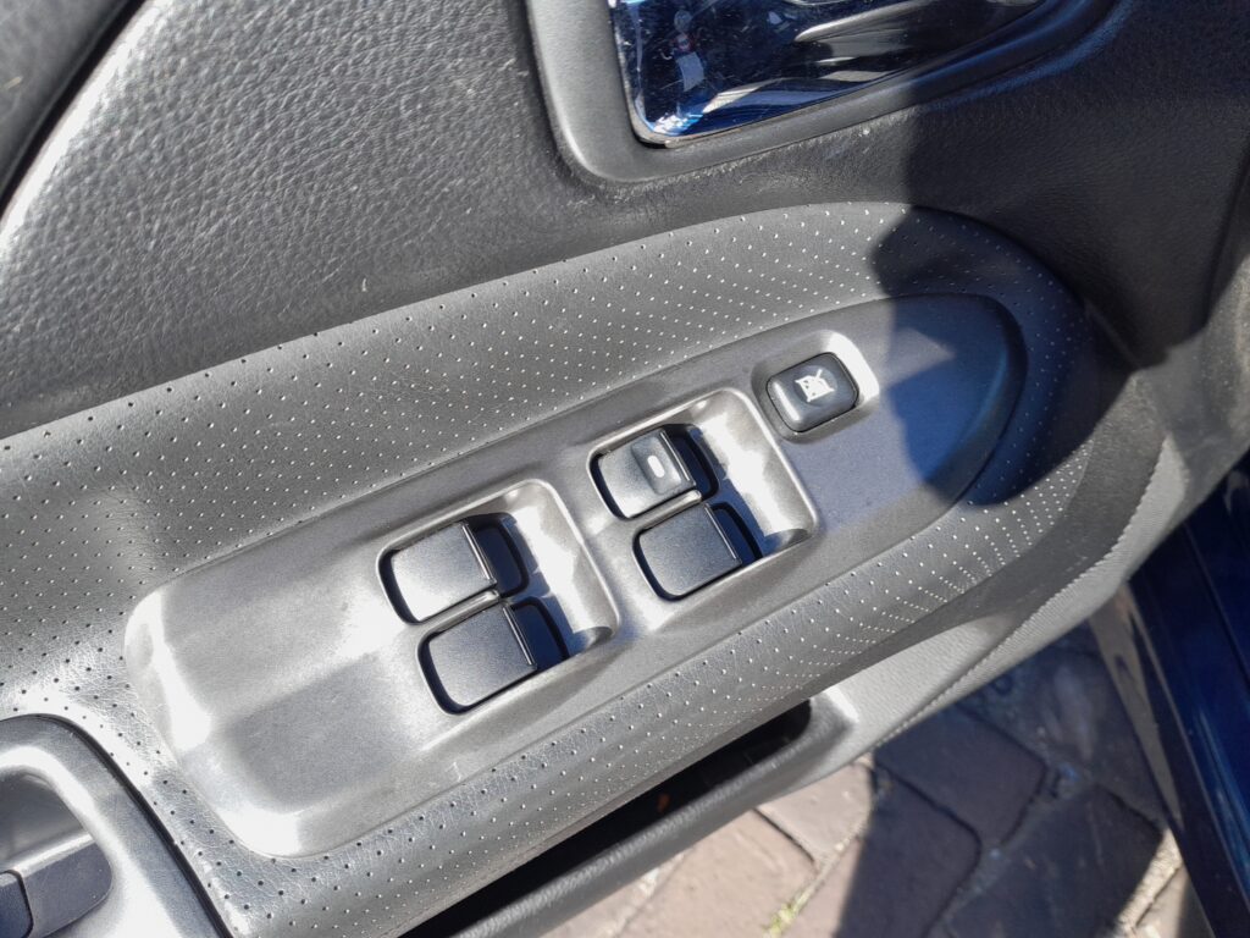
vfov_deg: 53.1
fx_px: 939
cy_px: 469
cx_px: 625
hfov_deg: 67.3
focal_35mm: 26
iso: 40
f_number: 1.8
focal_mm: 4
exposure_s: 1/243
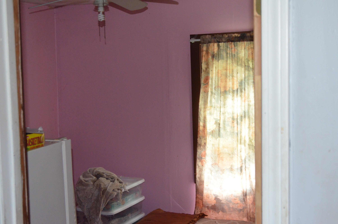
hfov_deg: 33.5
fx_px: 562
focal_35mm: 60
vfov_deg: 22.5
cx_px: 169
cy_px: 112
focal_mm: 40
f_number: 5.3
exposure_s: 1/60
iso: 2800
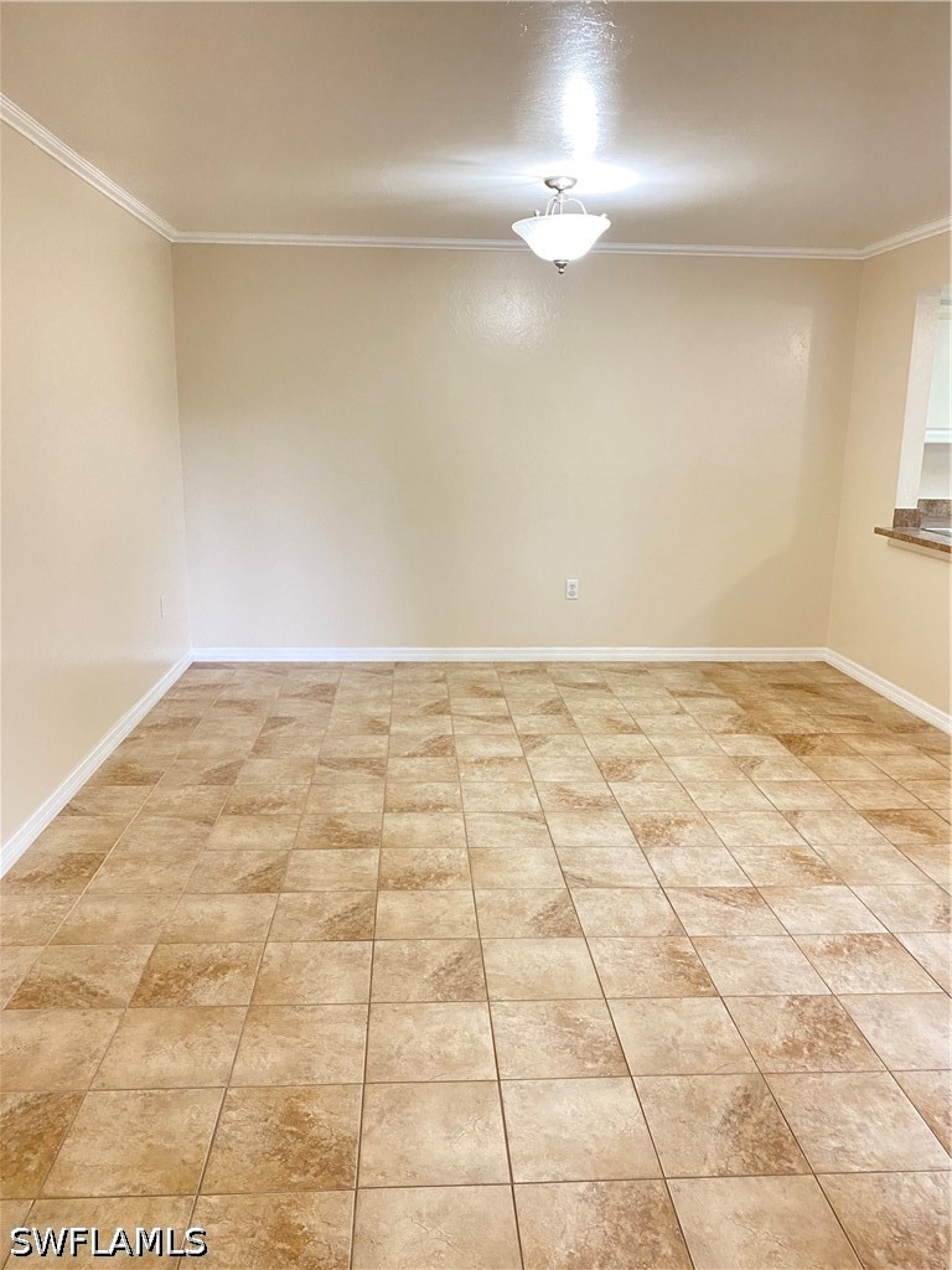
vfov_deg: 67.3
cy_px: 635
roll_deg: -1.0
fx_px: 953
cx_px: 476
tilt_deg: -11.9
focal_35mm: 26
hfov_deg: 53.1
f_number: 1.8
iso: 400
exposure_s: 1/60
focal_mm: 4.25
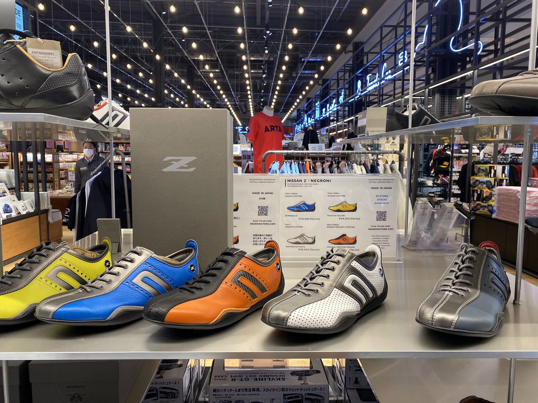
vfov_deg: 53.1
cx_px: 269
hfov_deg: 67.3
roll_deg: -0.8
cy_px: 202
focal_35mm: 26
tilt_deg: -5.8
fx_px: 404
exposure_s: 1/100
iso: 125
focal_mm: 4.25
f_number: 1.8
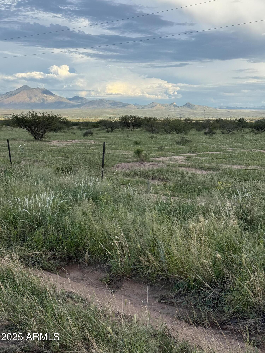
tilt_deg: -7.6
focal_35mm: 48
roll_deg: +1.4
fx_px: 490
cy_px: 176
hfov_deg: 30.3
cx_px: 132
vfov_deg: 39.7
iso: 80
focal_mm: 6.76
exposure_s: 1/2415
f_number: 1.78
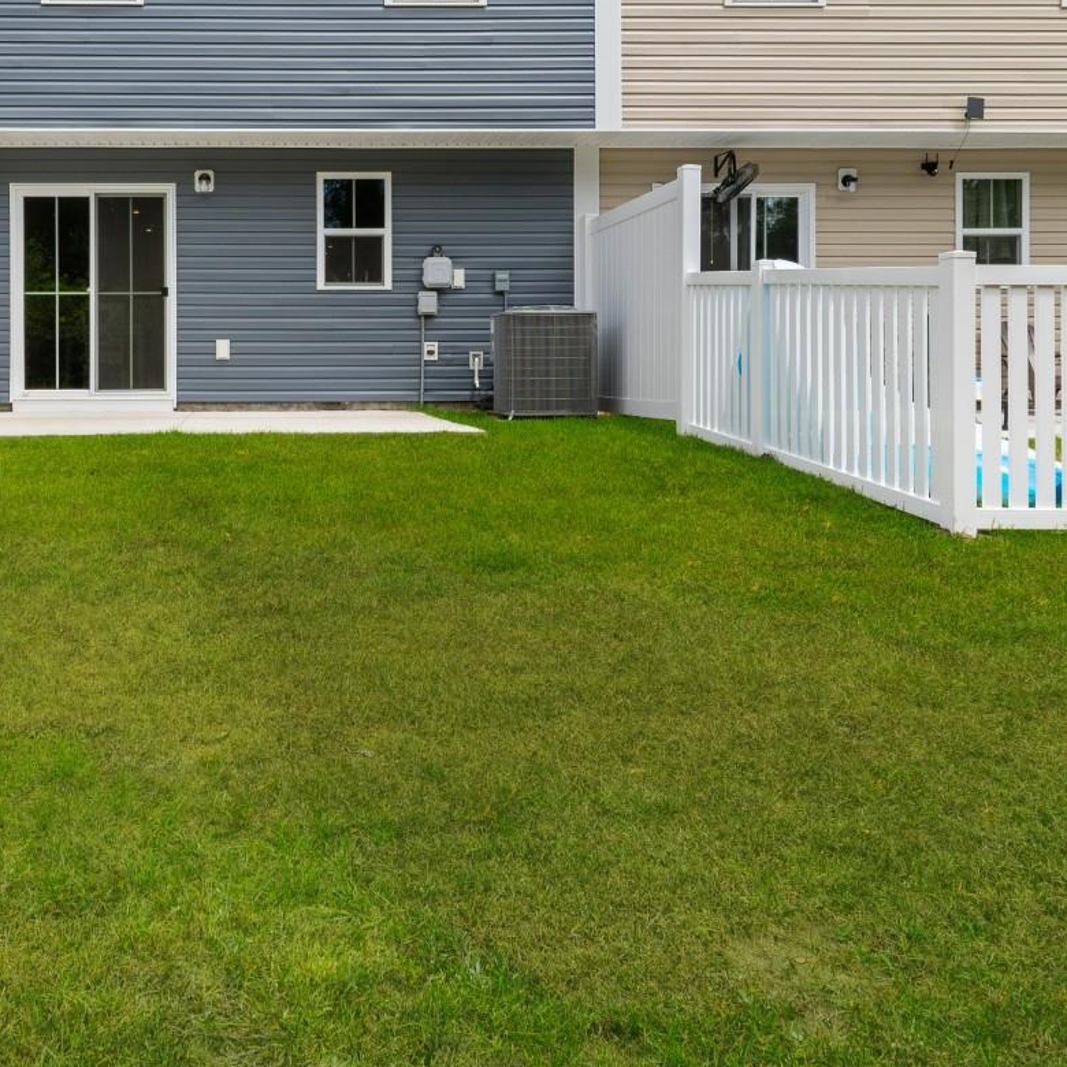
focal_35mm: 30
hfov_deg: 51.6
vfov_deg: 53.1
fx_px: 1046
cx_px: 263
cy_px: 361
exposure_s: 1/320
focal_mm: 11.5
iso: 100
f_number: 9
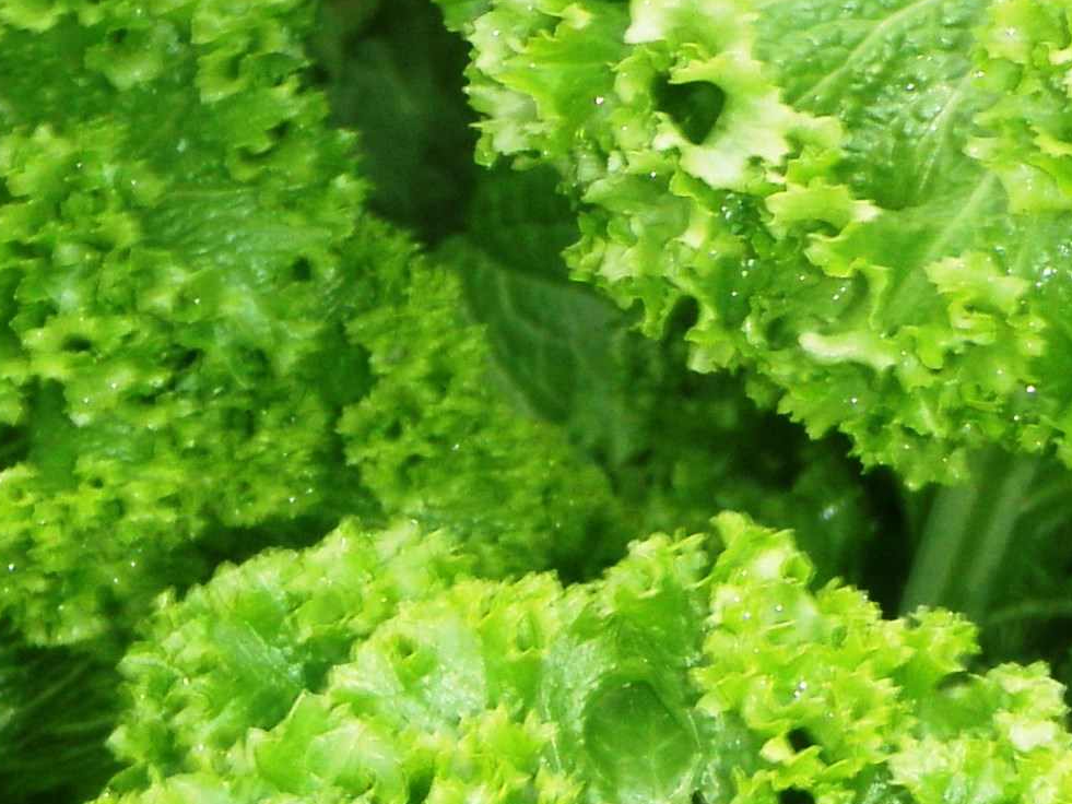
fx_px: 6566
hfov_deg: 9.3
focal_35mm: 212
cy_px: 1240
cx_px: 236
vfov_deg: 6.9
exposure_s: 1/50
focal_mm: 10.34
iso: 100
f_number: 4.5
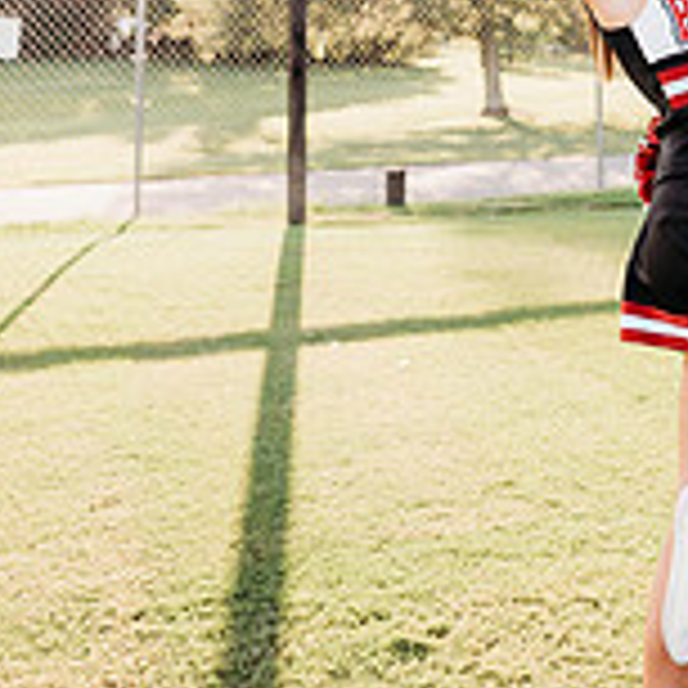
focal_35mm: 60
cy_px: -63
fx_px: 1349
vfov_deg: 26.4
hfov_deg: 27.4
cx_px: 648
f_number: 2.8
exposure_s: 1/500
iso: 200
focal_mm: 24
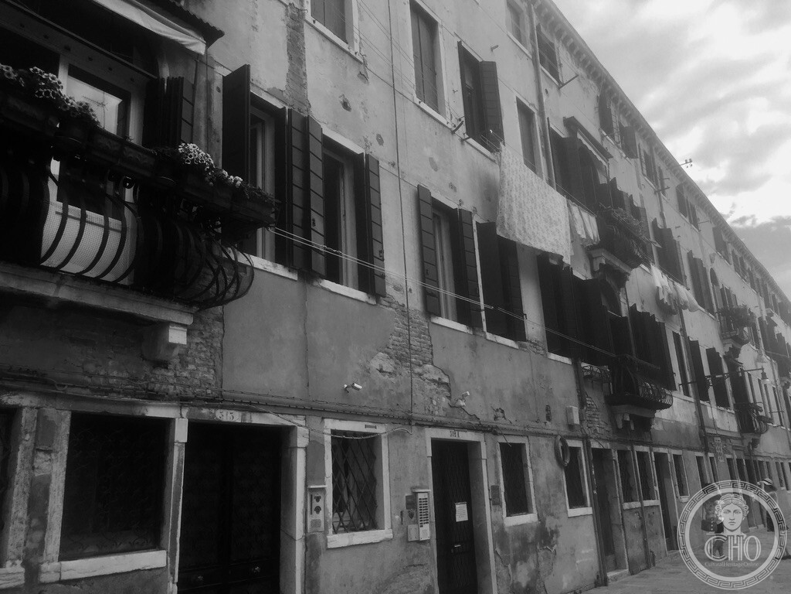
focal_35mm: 29
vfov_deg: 48.2
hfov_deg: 61.7
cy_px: 297
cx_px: 396
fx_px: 663
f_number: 2.2
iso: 32
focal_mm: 4.15
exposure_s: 1/1099
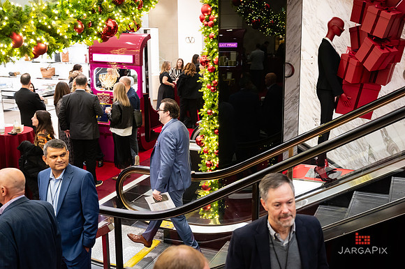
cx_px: 216
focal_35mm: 41
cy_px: 125
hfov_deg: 47.1
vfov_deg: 32.4
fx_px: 464
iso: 1250
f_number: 3.2
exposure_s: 1/160
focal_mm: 37
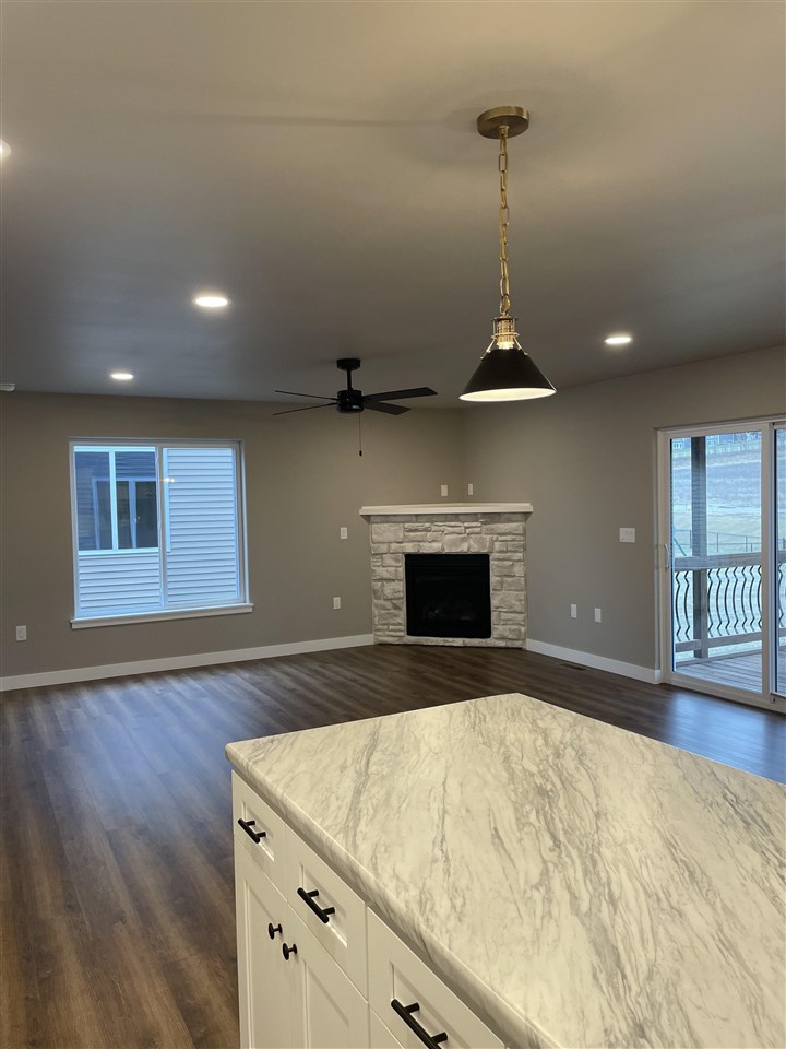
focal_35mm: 26
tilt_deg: -1.6
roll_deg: +1.9
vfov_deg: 67.3
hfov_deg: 53.1
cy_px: 524
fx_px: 787
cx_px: 393
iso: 80
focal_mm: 4.2
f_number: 1.6
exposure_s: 1/120
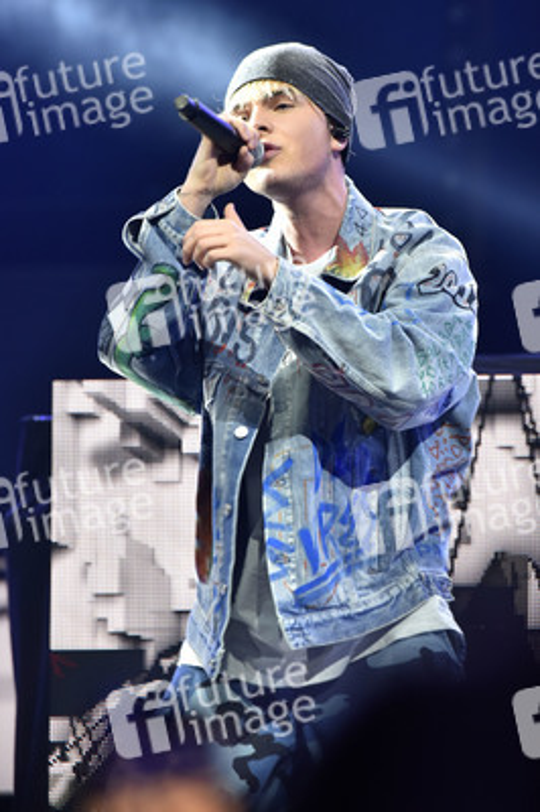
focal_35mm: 390
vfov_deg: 5.3
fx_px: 8790
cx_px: 270
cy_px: 406
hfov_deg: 3.5
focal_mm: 390
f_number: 6.3
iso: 2000
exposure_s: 1/160
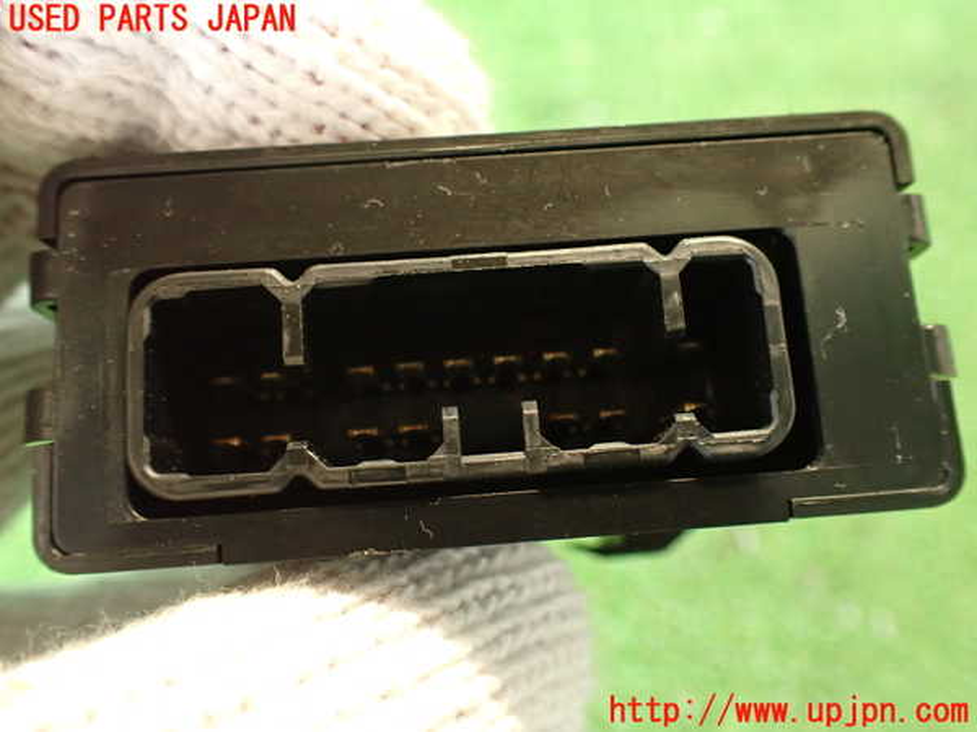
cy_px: 366
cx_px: 488
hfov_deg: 60.0
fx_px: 847
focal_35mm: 30
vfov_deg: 46.8
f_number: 2.3
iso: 800
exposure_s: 1/30
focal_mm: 5.4
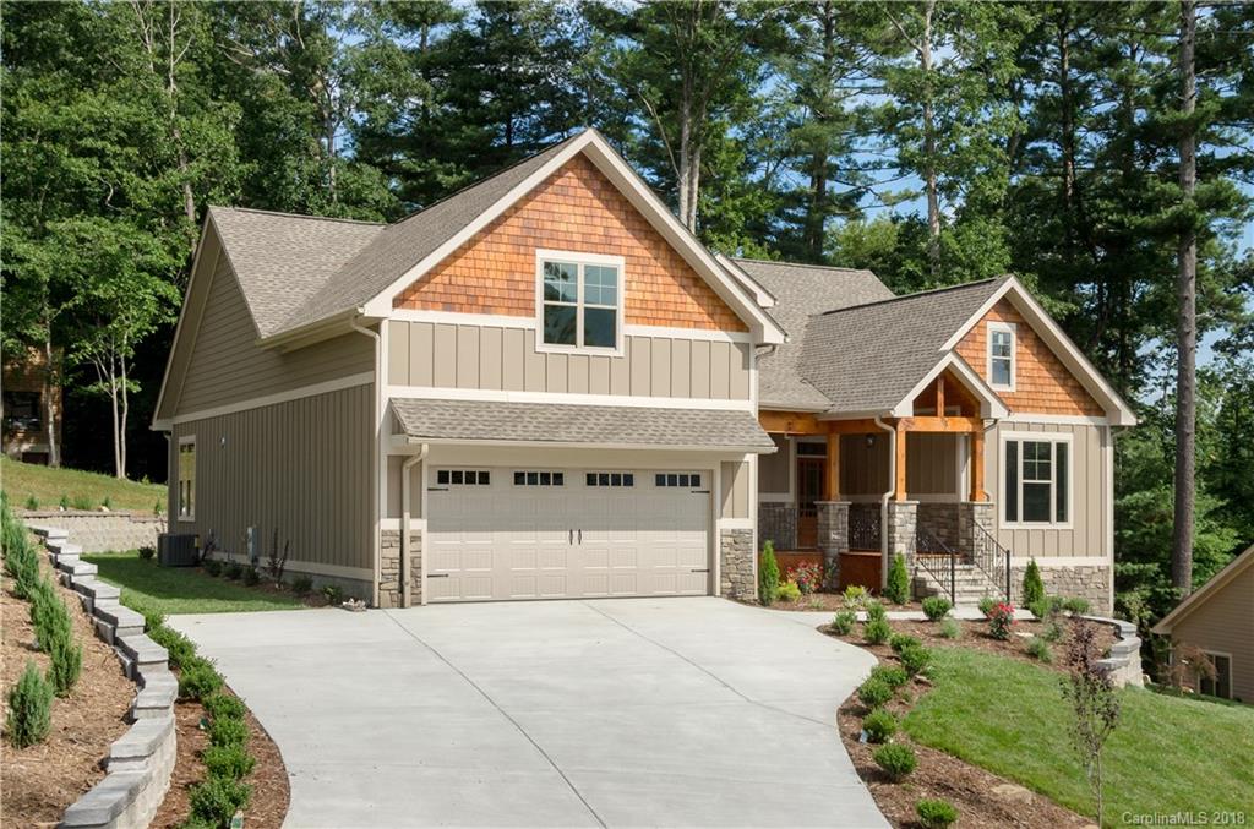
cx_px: 627
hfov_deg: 43.7
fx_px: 1563
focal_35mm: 45
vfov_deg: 29.7
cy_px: 414
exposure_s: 1/1600
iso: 250
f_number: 7.1
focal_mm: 30
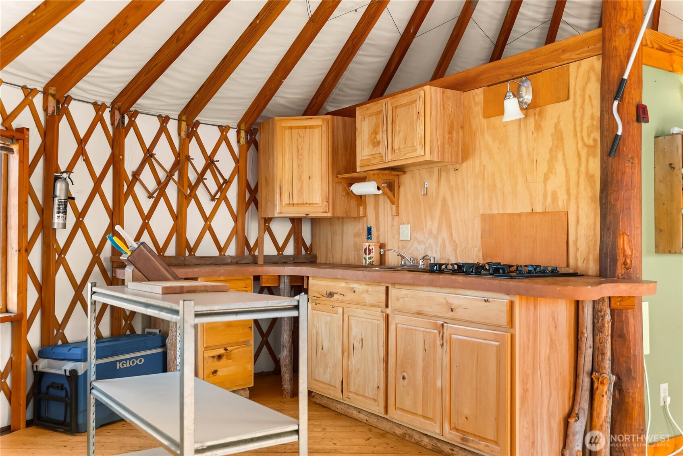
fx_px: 613
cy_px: 228
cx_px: 342
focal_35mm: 32
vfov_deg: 40.8
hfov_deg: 58.2
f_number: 2.8
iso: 200
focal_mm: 32.3
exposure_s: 1/15
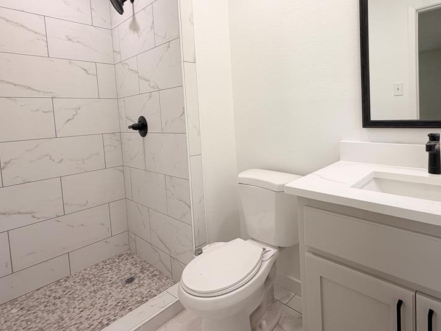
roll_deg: +3.2
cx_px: 277
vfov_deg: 65.2
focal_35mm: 20
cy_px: 128
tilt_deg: -3.2
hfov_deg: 80.1
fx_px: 255
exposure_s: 1/120
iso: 80
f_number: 2.2
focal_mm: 2.22
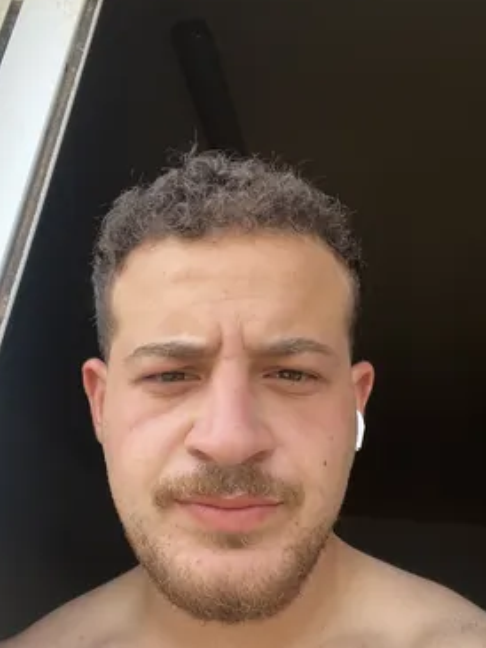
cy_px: 387
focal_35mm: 37
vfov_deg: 49.8
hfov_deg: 38.7
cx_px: 257
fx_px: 692
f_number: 2.2
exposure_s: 1/246
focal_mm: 2.71
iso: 32
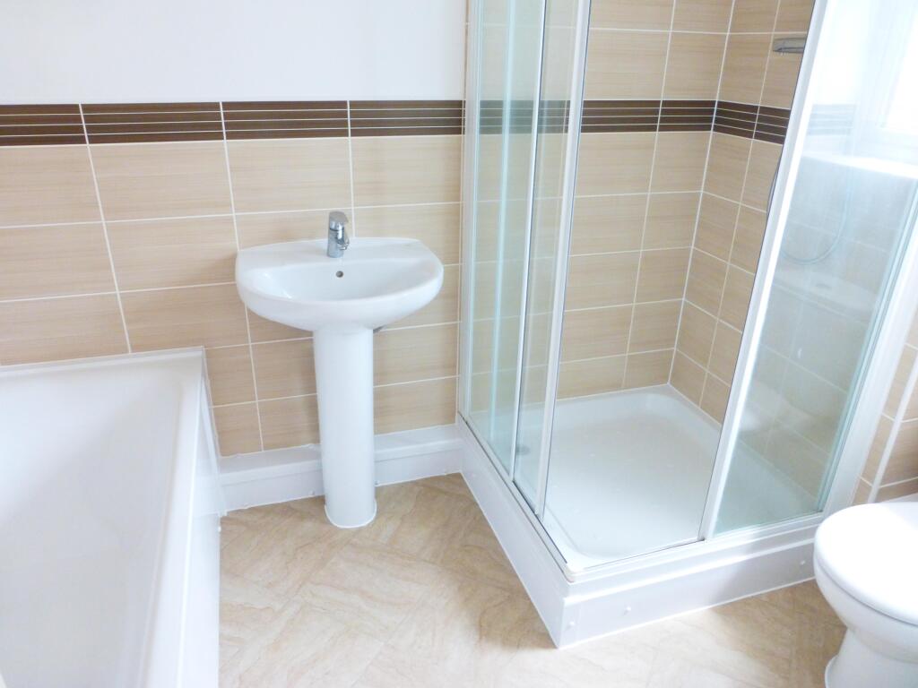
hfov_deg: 71.6
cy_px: 344
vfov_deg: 56.8
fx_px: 636
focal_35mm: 24
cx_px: 459
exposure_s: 1/30
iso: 400
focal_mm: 4.3
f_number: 3.3
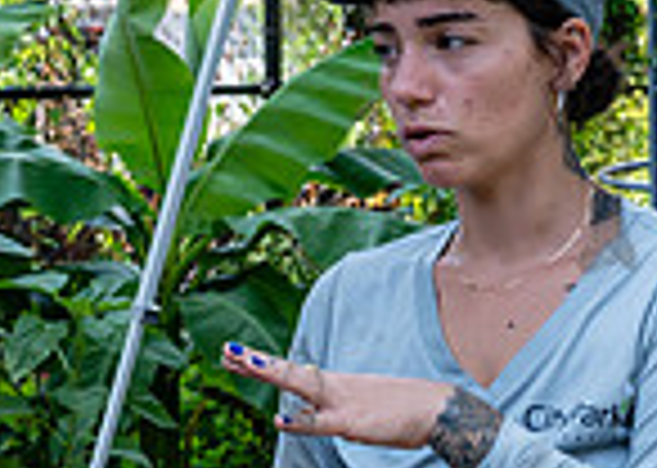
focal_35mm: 197
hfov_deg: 10.1
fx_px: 3672
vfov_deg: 7.3
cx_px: -119
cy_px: 109
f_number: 5
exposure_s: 1/320
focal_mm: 44
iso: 200
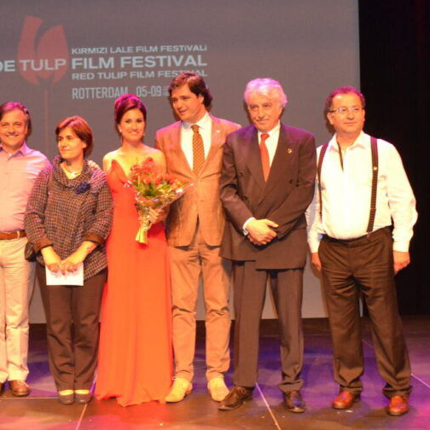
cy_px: 216
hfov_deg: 45.6
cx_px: 108
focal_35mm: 35
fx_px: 492
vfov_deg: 47.2
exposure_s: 1/60
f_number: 3.5
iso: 1800
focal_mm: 18
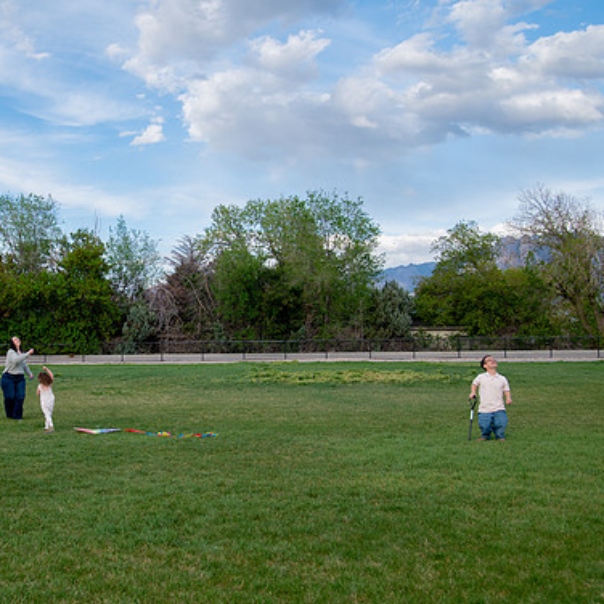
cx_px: 150
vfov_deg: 35.4
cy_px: 307
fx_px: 948
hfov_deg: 34.6
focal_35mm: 48
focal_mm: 34
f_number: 5
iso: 200
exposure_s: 1/800
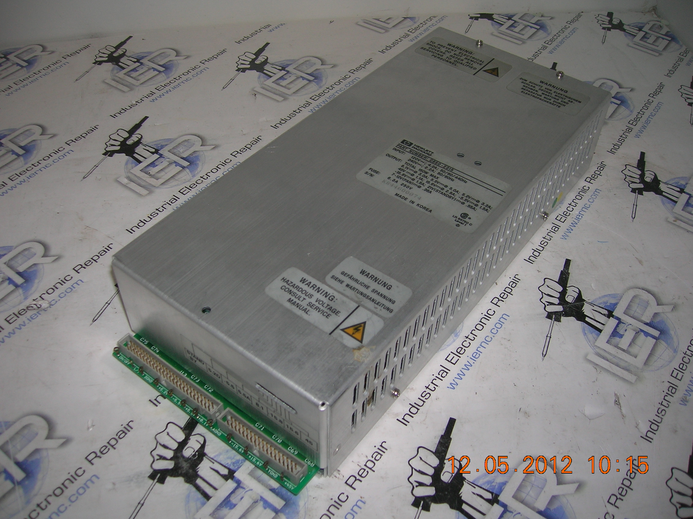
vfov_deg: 41.7
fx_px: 680
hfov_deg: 54.0
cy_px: 260
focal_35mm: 34
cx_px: 346
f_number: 2.9
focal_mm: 5.7
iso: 50
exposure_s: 1/60.1
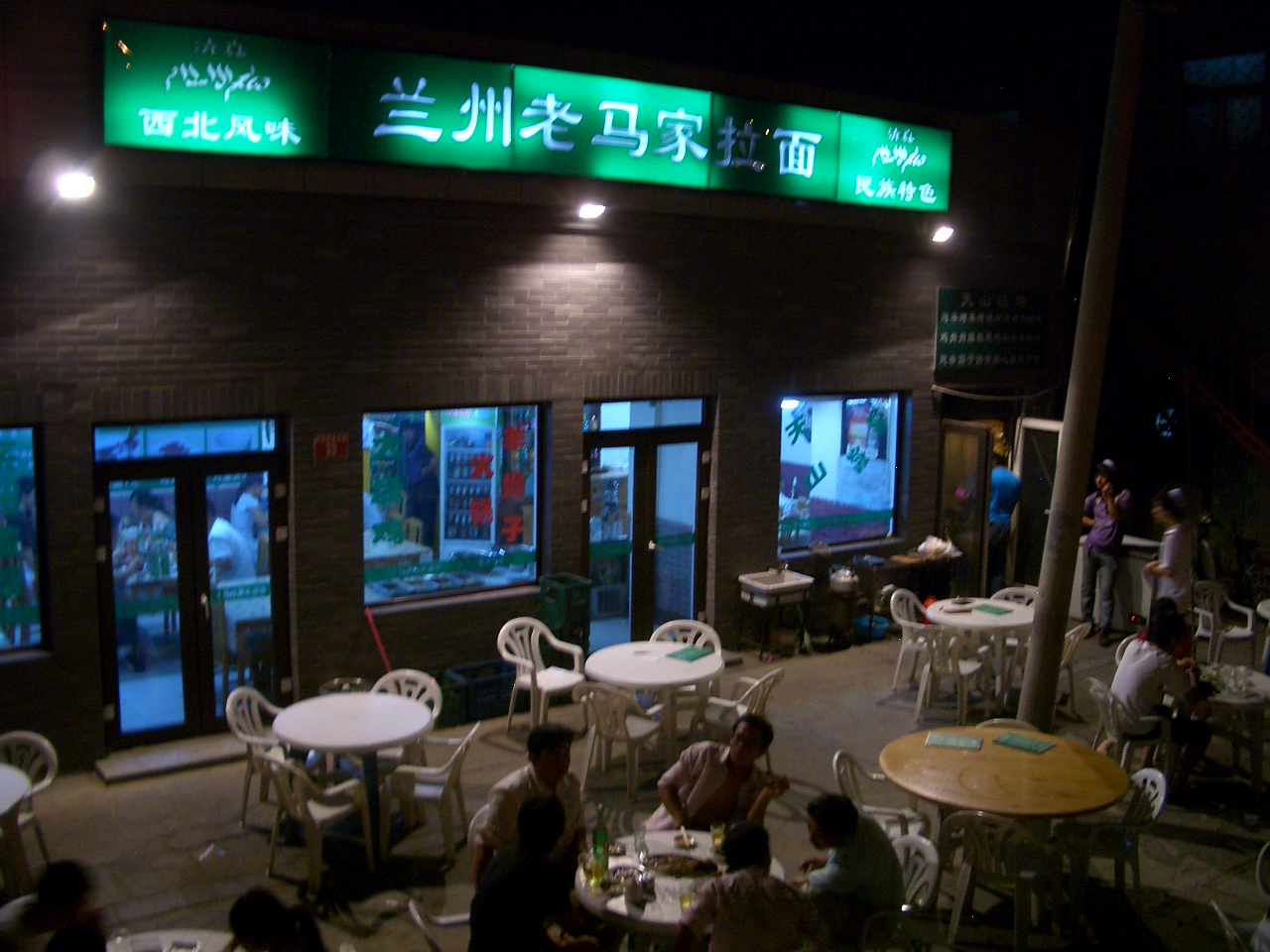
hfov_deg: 52.6
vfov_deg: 40.7
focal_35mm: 35
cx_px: 635
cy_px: 476
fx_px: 1284
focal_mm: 5.8
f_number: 2.6
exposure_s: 1/8
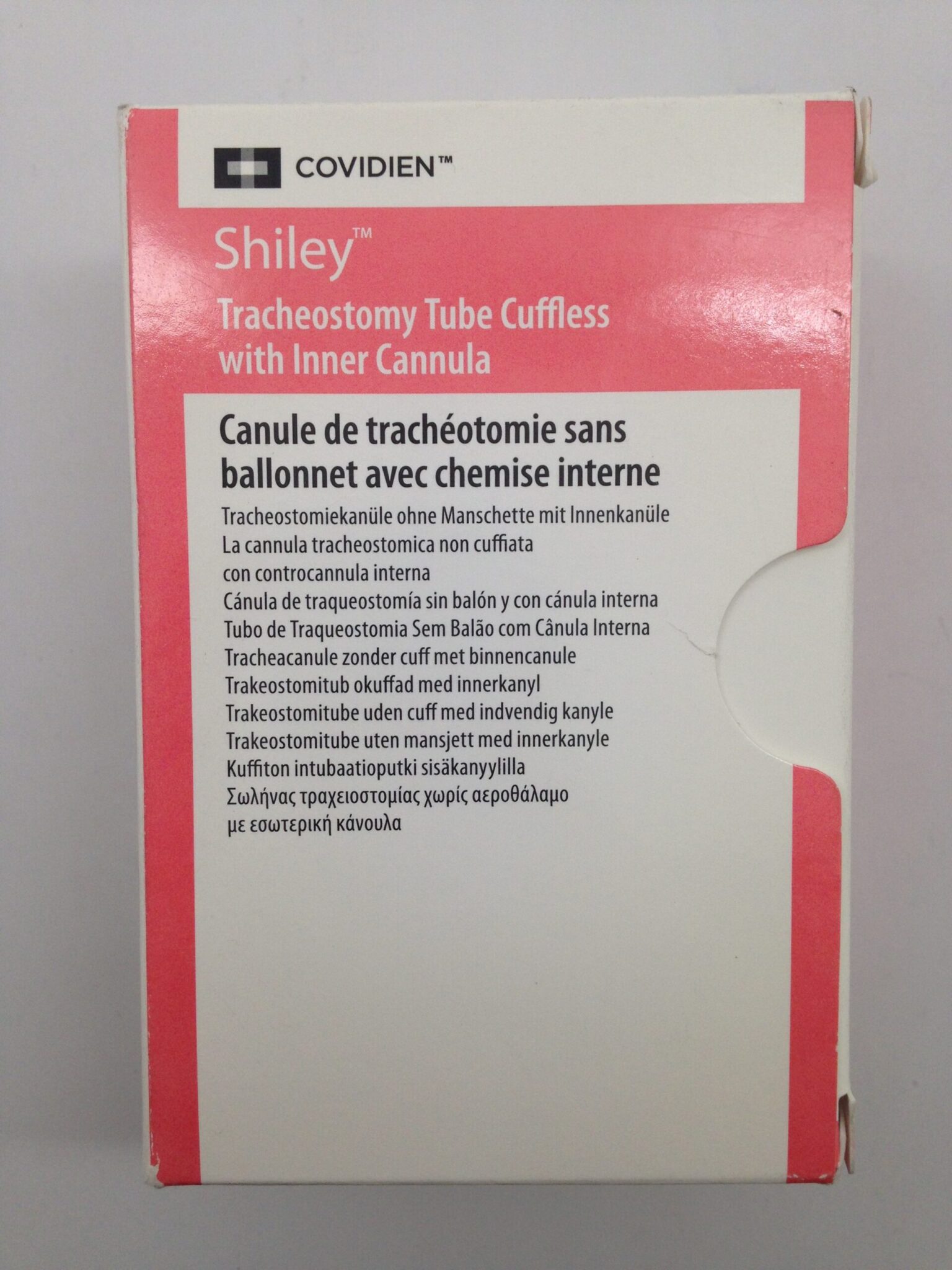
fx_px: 1210
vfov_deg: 55.4
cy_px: 635
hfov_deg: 42.9
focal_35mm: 33
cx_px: 476
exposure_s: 1/120
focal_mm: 4.12
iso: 80
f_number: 2.4
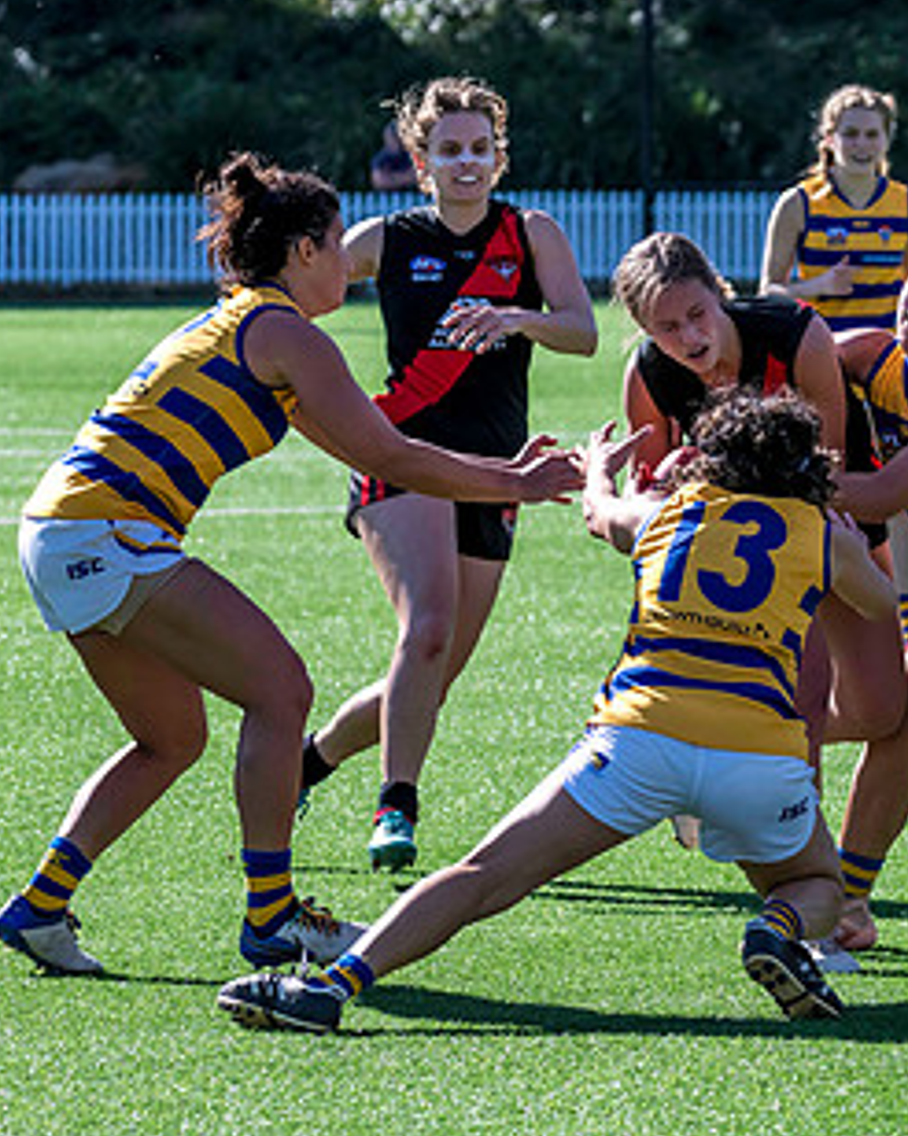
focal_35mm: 349
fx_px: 11735
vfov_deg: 5.5
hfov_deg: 4.4
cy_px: 652
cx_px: 936
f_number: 7.1
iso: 800
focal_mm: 170
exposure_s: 1/1600
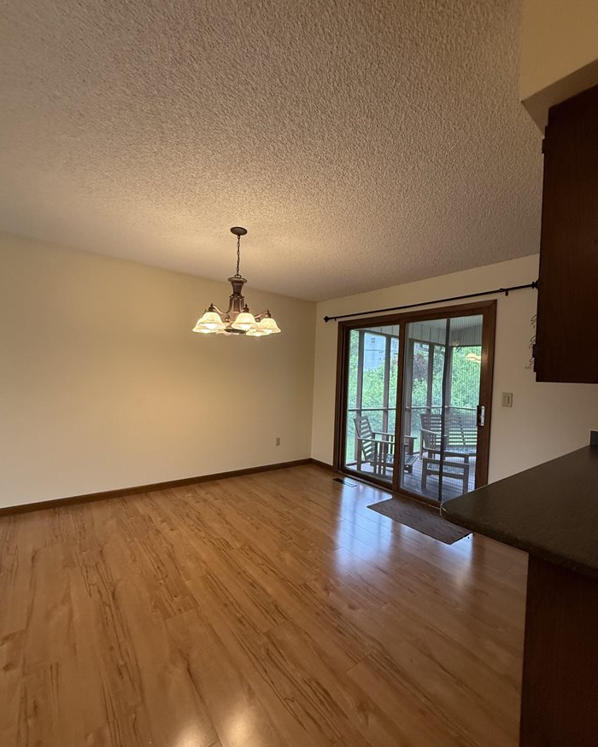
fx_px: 332
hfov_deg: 84.0
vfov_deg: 96.8
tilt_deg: +1.9
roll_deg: -3.1
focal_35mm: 15
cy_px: 383
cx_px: 297
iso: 320
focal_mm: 2.22
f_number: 2.2
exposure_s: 1/120
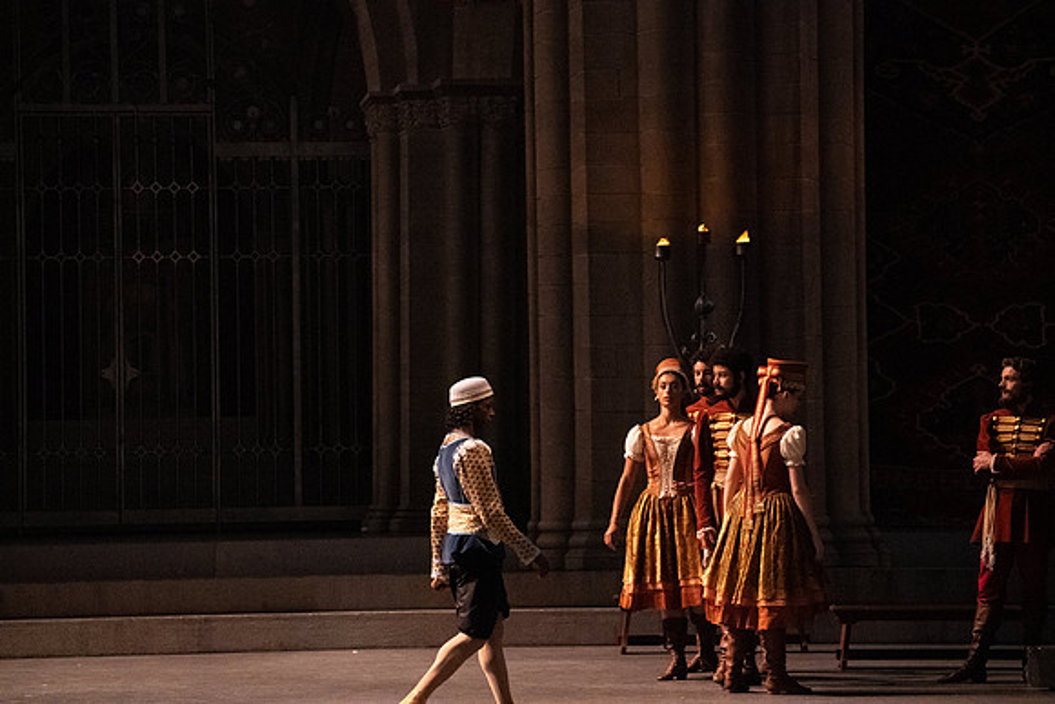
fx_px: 4807
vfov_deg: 8.4
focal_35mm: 164
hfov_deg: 12.5
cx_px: 528
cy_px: 352
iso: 25600
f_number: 5
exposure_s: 1/320
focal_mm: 164
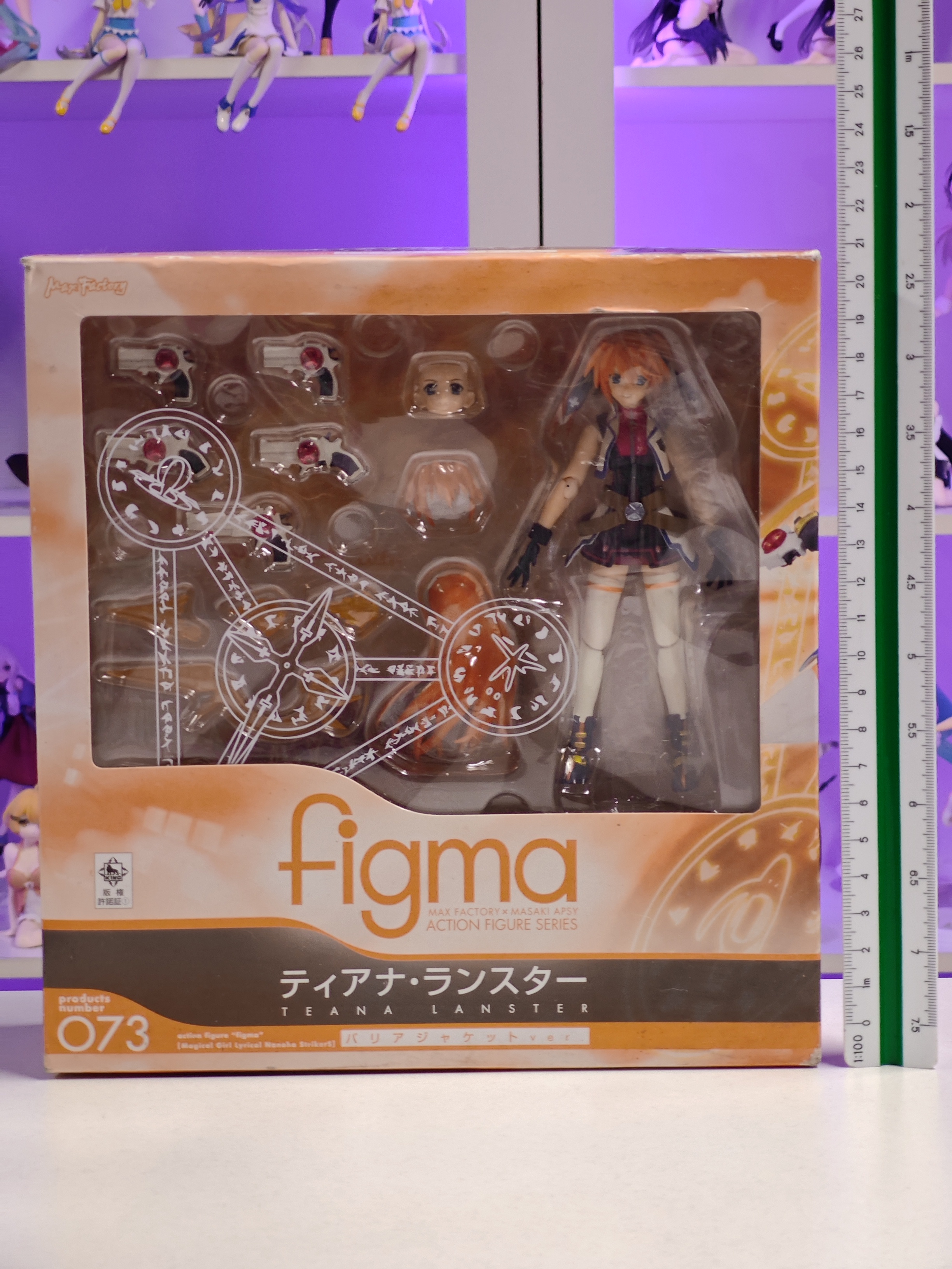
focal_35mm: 80
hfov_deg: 18.4
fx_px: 2934
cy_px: 634
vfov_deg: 24.4
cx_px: 476
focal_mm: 7.48
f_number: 2.4
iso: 400
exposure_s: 1/16.1
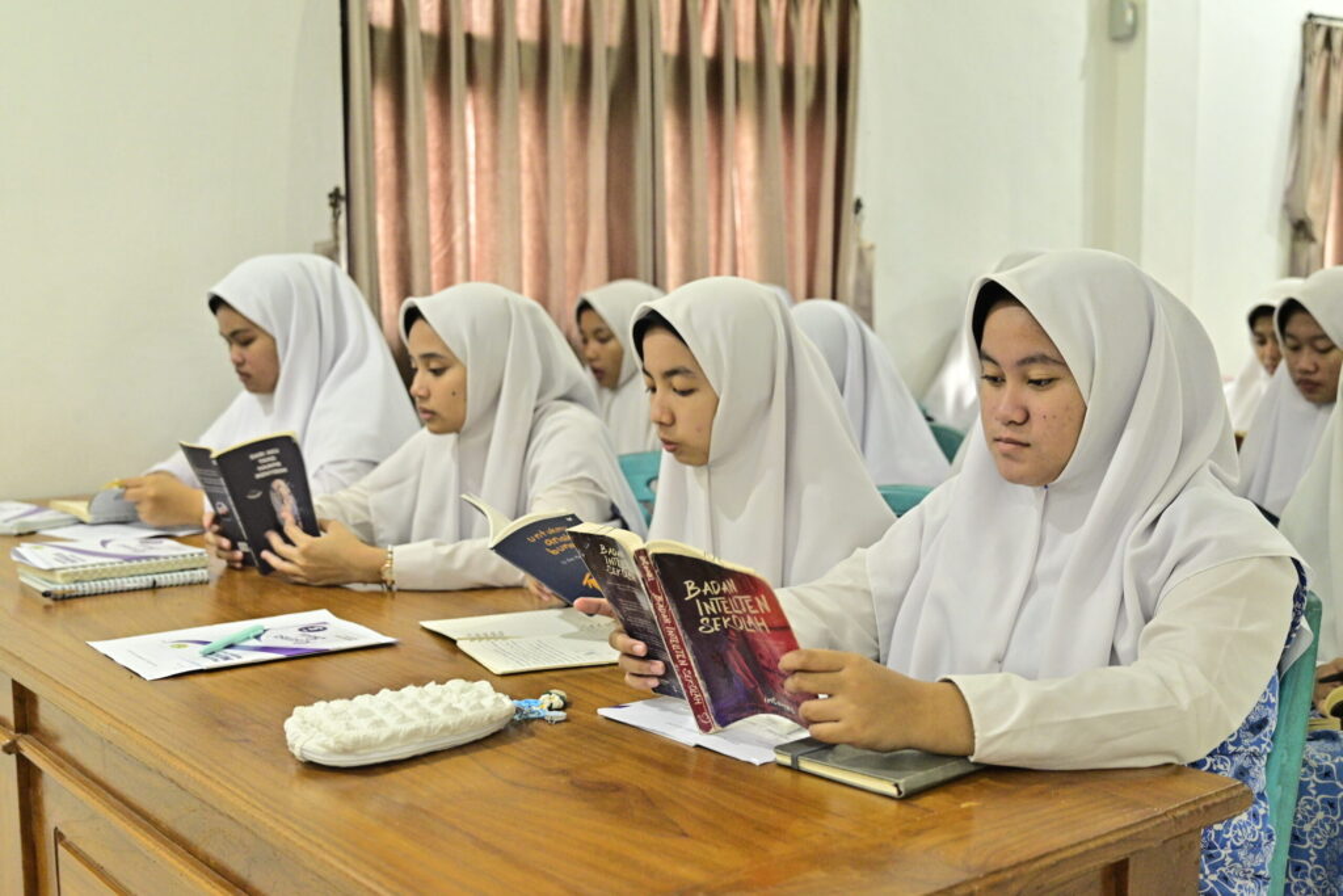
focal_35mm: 43
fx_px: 1604
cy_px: 448
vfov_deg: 31.2
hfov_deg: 45.4
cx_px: 672
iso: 2500
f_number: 4
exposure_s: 1/30
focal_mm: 43
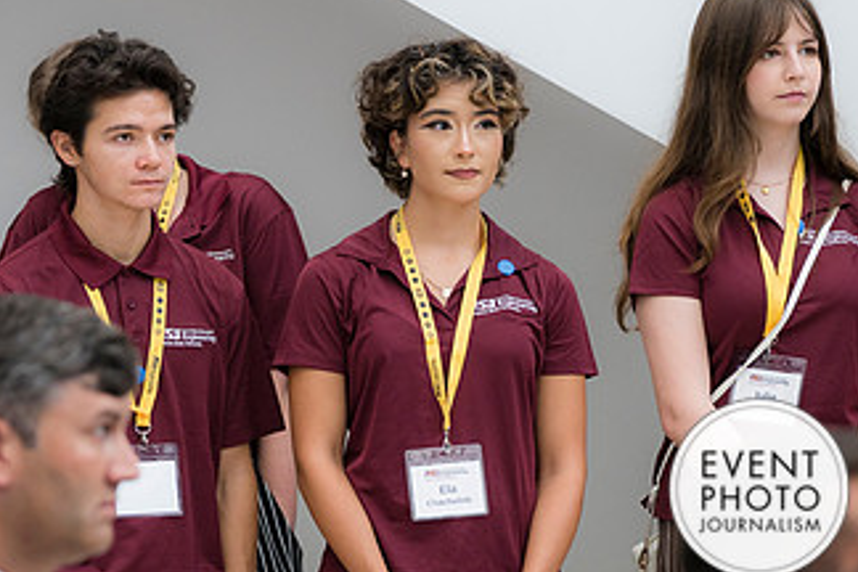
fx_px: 5243
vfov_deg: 6.2
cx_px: 169
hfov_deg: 9.3
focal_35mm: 220
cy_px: 154
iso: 220
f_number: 2.8
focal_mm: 82
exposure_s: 1/200
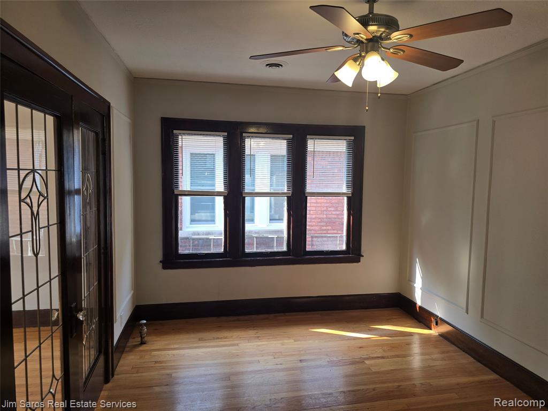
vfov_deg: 58.9
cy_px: 206
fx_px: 364
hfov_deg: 73.9
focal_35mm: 23
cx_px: 274
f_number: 1.7
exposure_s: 1/60
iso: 25
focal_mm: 6.3
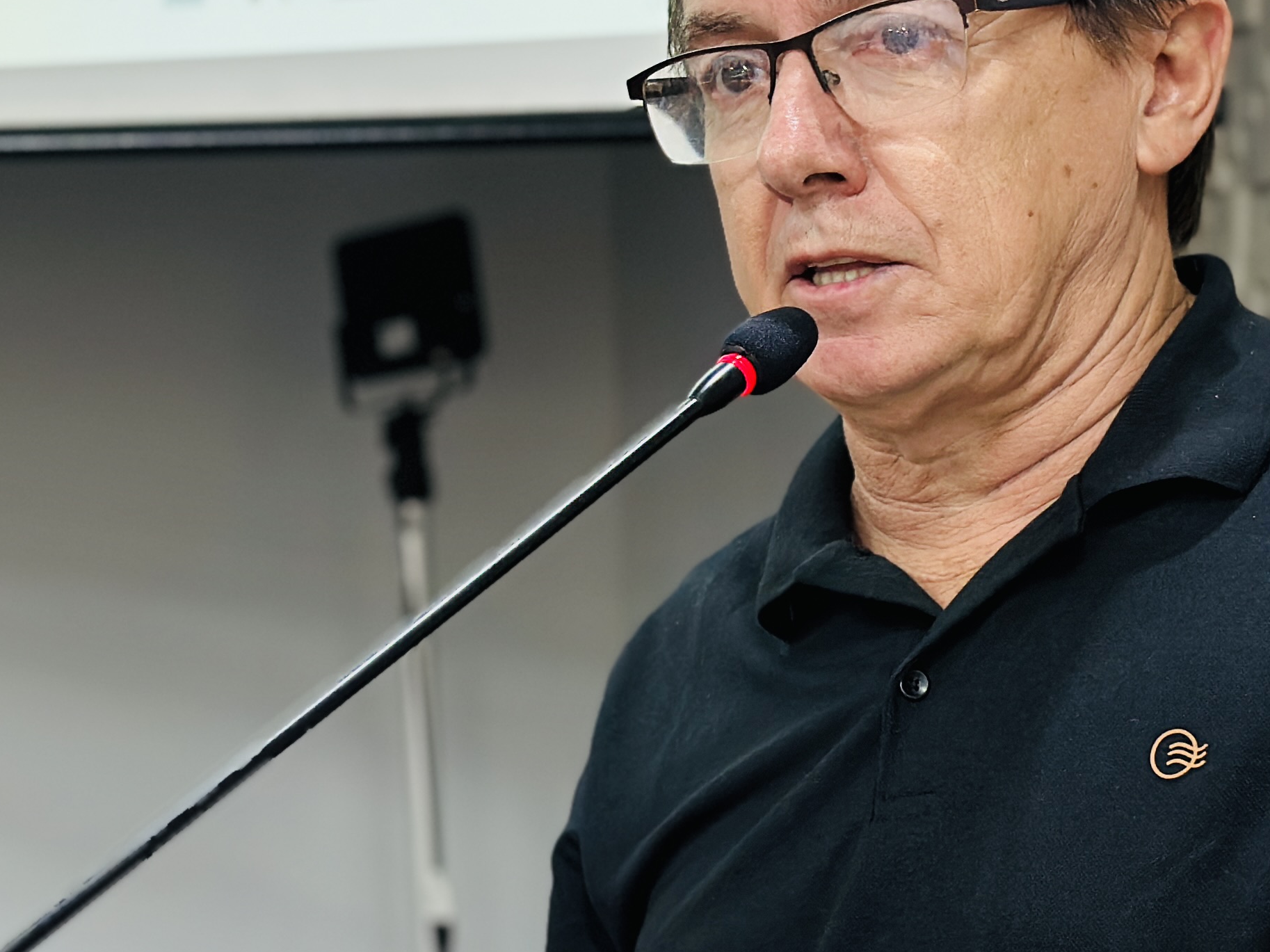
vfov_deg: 14.0
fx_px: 3888
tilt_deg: +1.3
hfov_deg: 18.5
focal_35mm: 106
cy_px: 566
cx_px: 596
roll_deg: +1.3
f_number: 1.78
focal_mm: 6.86
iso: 125
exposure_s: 1/60
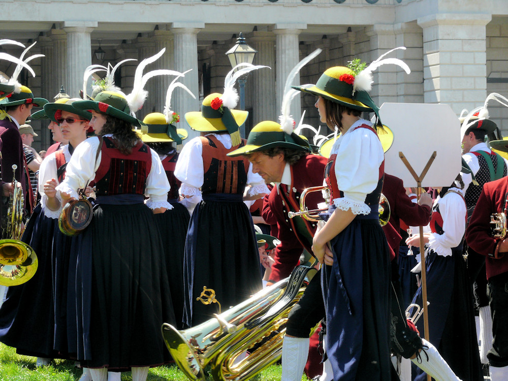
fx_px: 1497
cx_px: 254
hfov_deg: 19.3
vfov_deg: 14.5
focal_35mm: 102
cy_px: 190
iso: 100
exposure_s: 1/200
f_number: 5.6
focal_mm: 21.5
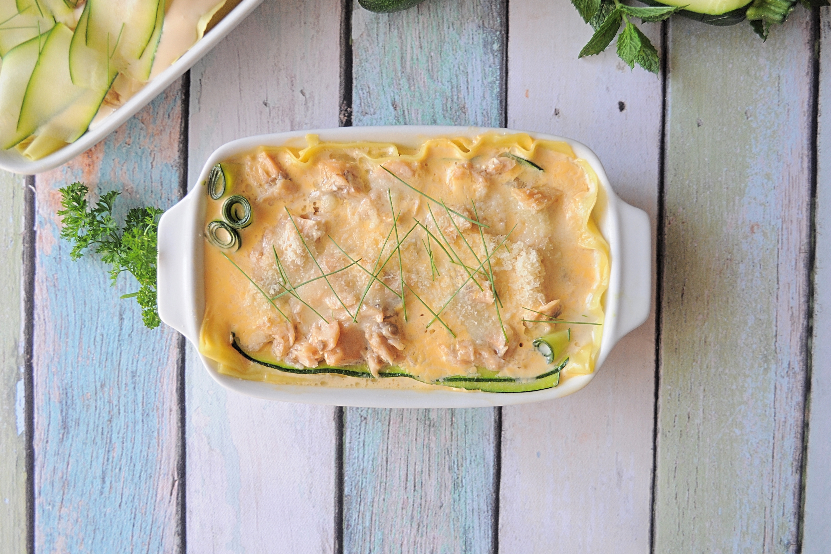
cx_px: 418
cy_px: 277
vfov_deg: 38.9
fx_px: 785
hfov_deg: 55.8
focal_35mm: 34
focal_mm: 22
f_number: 4.5
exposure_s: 1/80
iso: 400
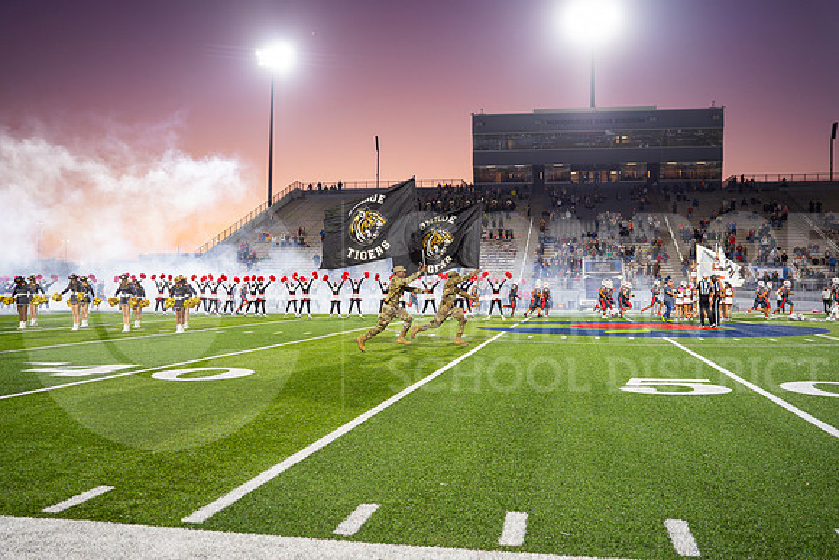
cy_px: 280
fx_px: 792
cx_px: 419
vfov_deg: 38.9
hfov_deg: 55.8
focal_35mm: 34
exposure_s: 1/800
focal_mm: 33
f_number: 3.2
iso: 2500
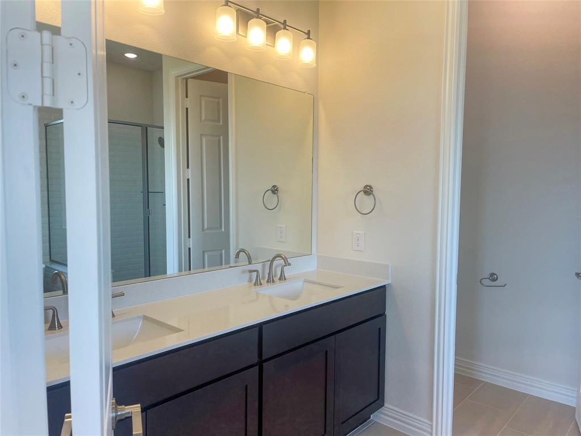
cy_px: 218
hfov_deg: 69.4
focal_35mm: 25
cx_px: 290
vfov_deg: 54.9
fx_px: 420
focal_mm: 5.1
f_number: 1.6
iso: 32
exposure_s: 1/191
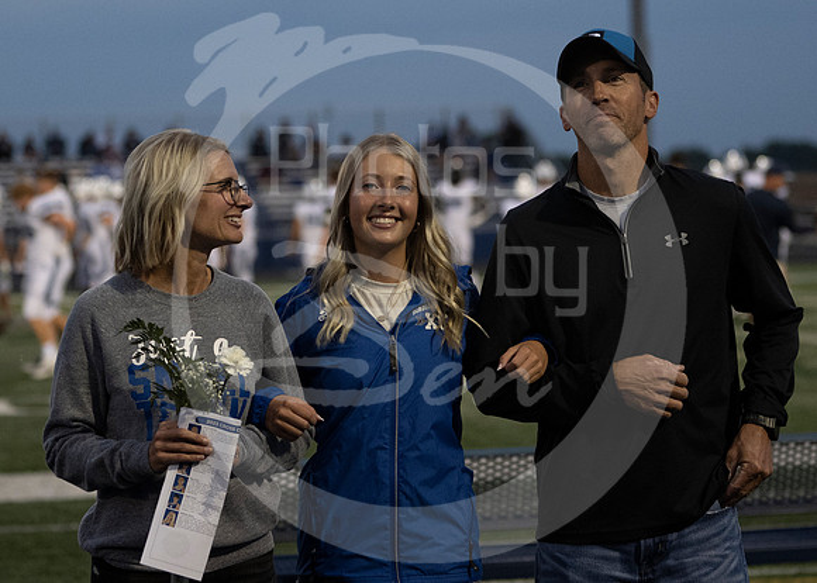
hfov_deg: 12.8
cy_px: 264
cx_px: 396
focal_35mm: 157
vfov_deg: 9.2
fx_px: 3635
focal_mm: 75
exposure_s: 1/1000
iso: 2000
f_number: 2.8
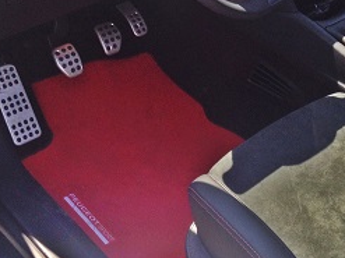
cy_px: -3
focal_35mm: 85
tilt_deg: -32.5
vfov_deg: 17.0
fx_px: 847
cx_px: 275
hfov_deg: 22.7
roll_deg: -2.8
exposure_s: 1/241
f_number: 2.4
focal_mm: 4.28
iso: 50
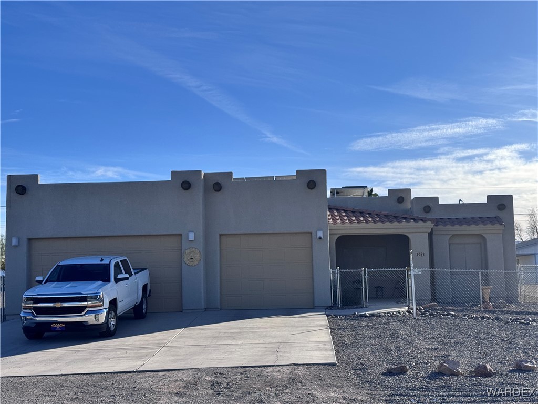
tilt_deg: +5.5
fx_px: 746
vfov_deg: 30.3
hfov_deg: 39.7
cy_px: 202
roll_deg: +1.5
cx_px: 269
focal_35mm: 48
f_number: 1.78
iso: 64
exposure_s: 1/6410
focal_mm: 6.76
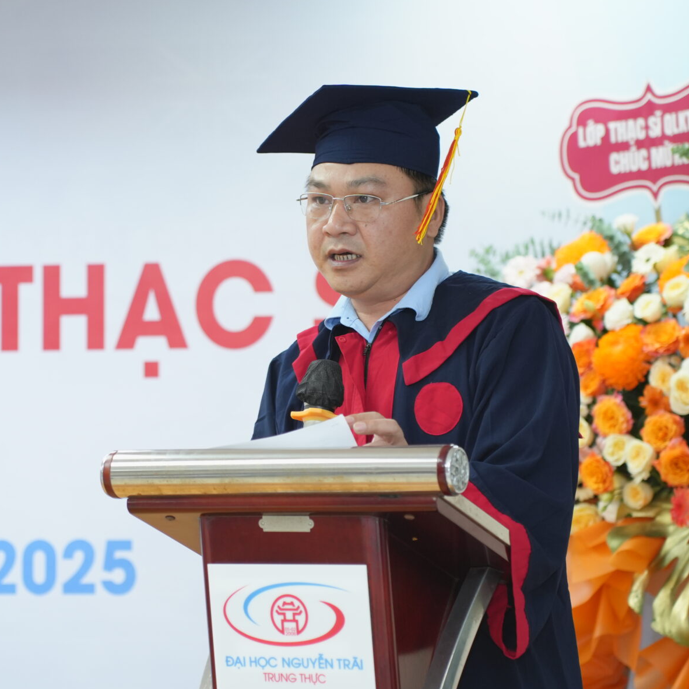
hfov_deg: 12.6
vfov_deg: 12.6
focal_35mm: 138
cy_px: 420
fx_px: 3108
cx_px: 244
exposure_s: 1/200
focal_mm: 75
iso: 1000
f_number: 2.8
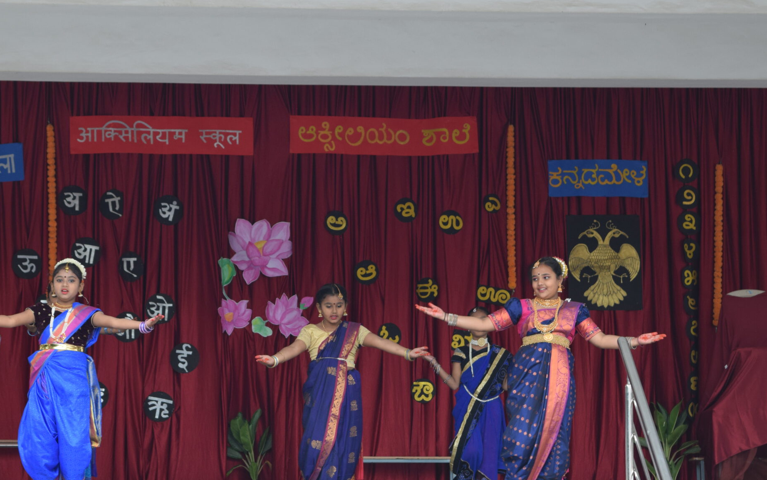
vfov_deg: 11.2
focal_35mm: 117
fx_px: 2440
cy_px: 320
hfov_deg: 17.9
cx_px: 311
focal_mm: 55
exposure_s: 1/160
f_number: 6.3
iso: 400
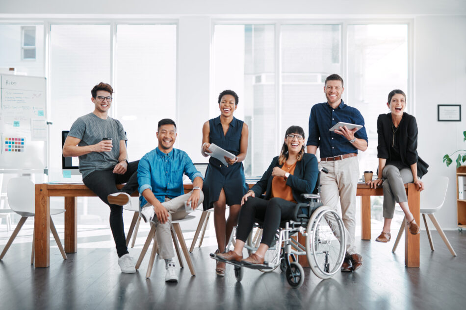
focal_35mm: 50
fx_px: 647
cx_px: 233
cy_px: 155
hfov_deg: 39.6
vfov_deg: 27.0
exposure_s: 1/400
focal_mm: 50
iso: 200
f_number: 1.6
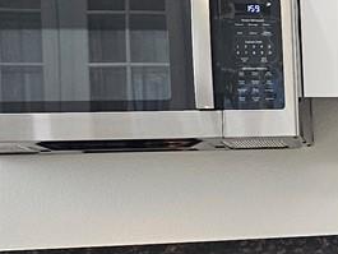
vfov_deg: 10.7
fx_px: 1358
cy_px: 193
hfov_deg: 11.3
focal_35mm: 139
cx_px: 857
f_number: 1.7
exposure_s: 1/60
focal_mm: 6.3
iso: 50
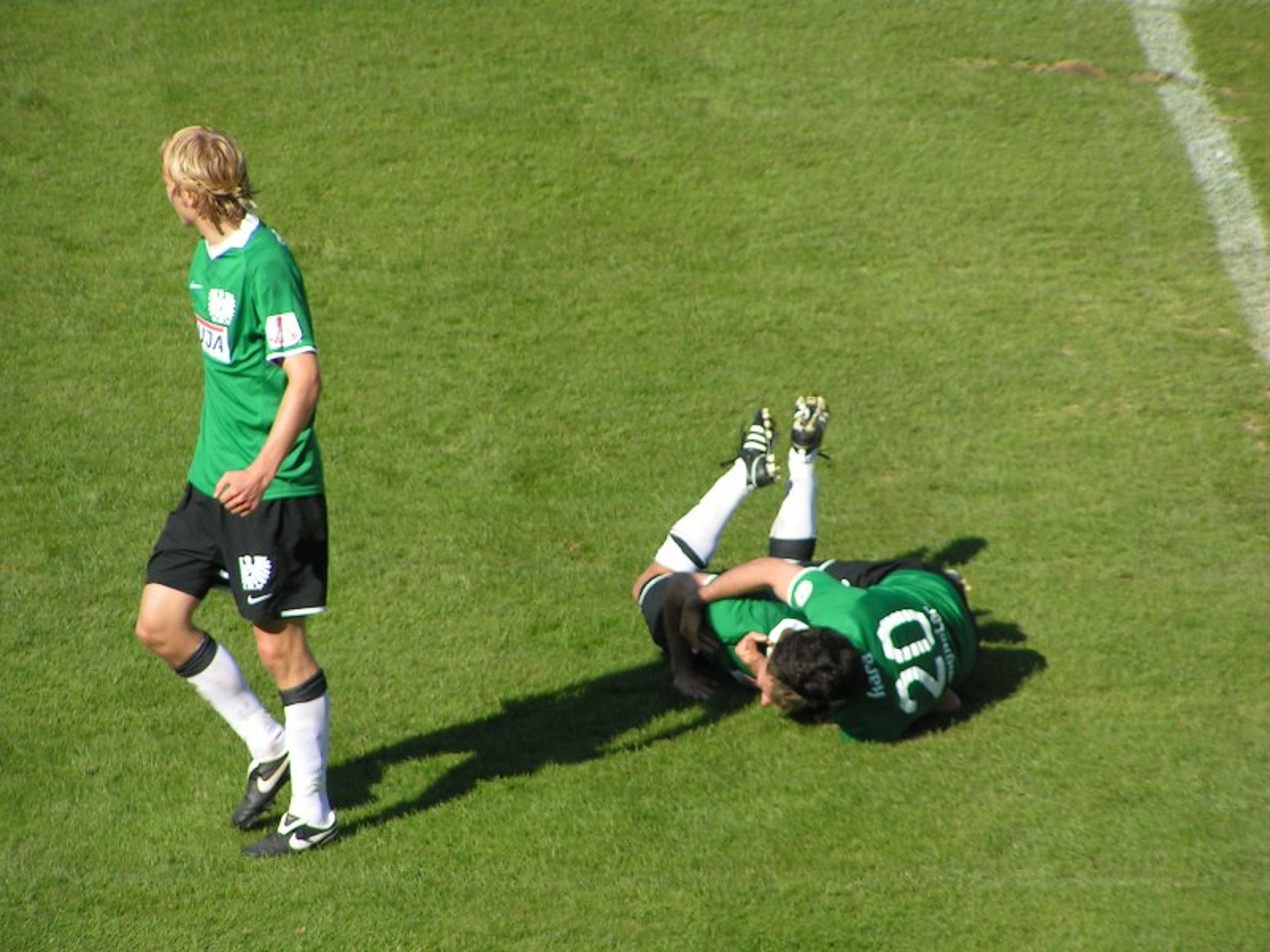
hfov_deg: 6.4
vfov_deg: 4.8
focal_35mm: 311
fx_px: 11410
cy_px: 476
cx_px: 635
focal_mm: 47.6
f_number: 3.5
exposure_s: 1/800
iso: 50
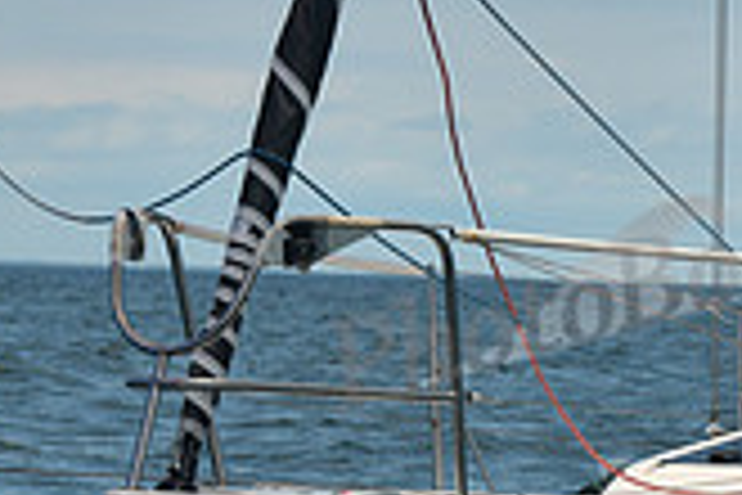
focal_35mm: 422
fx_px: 8697
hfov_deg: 4.8
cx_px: 1201
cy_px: 461
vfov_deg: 3.3
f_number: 9
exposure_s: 1/640
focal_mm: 120
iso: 320
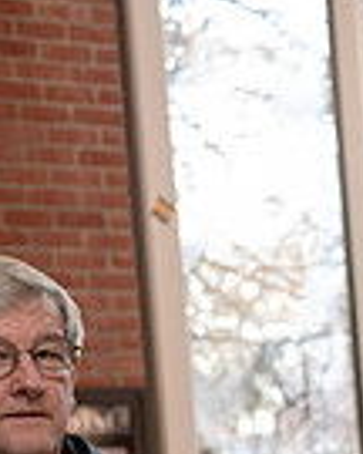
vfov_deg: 9.1
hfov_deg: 7.2
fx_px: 2807
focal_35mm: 209
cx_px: 592
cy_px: 540
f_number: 3.5
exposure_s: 1/200
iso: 1000
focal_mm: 52
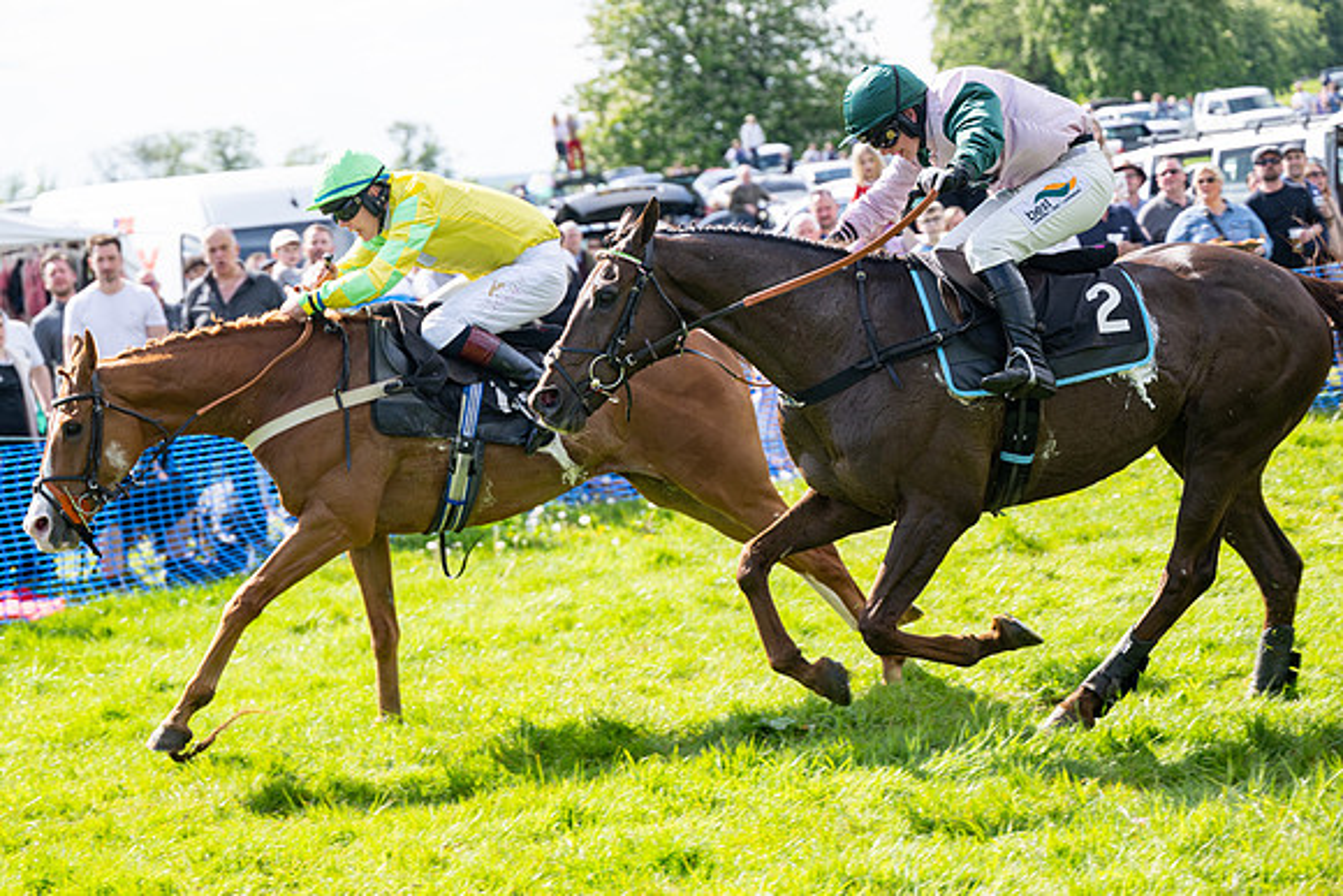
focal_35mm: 98
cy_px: 448
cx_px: 672
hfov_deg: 20.8
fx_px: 3657
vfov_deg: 14.0
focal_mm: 98
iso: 200
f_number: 4
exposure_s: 1/1000
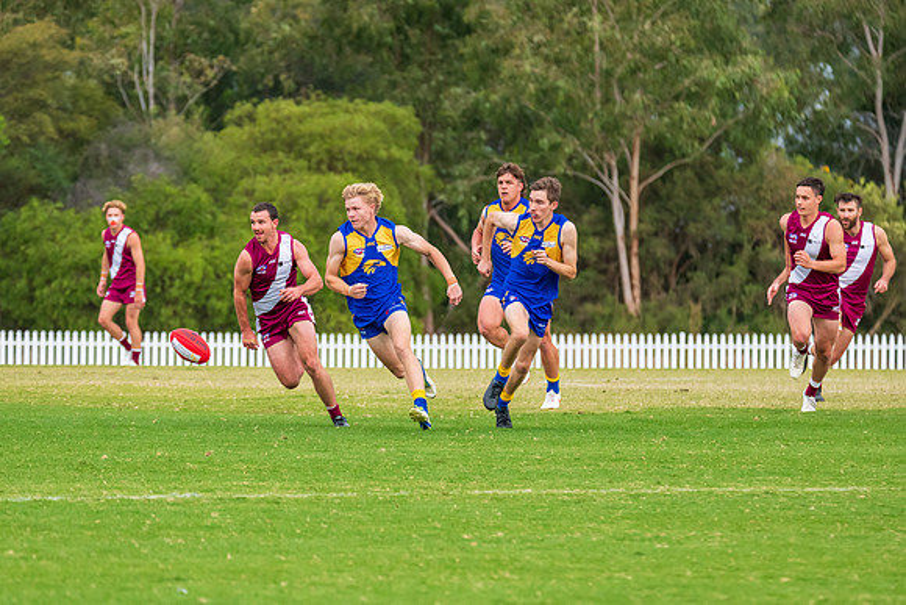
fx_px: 8399
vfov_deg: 4.1
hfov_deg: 6.2
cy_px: 308
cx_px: 408
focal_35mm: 334
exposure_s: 1/1250
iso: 1000
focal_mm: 280
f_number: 7.1
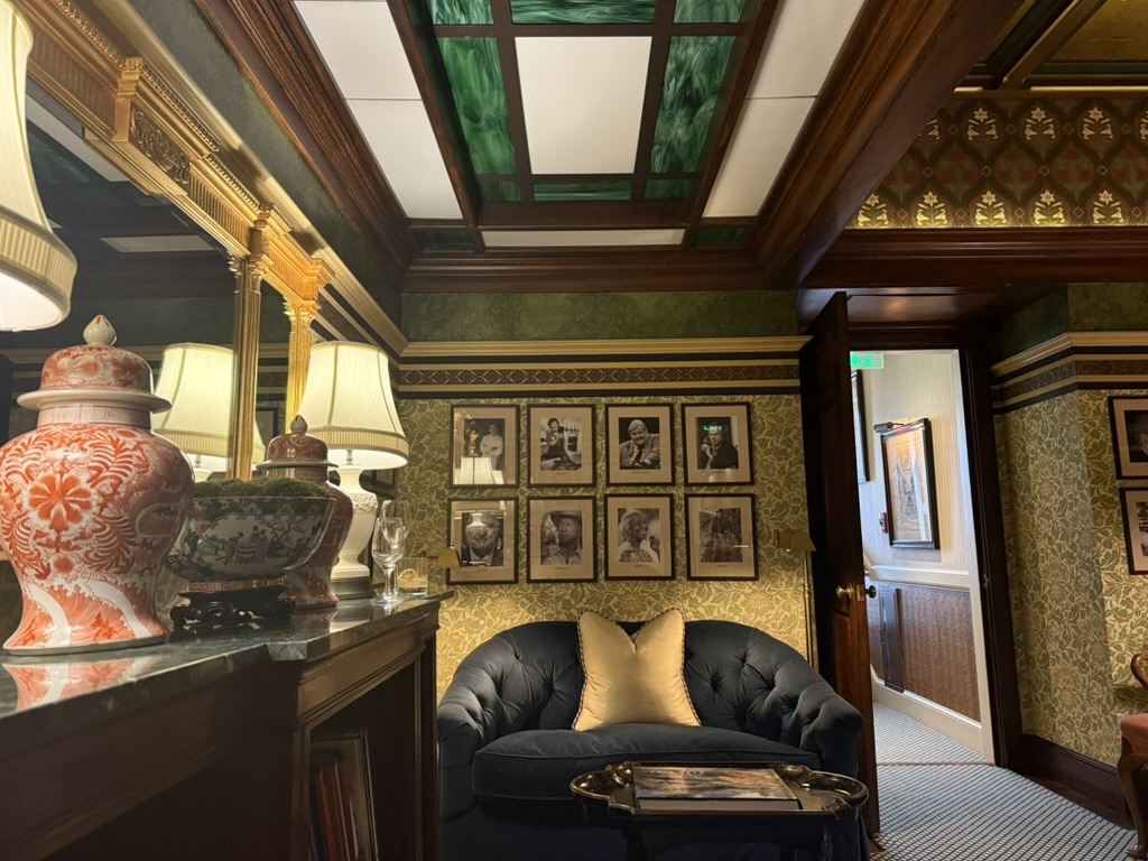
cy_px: 430
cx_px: 574
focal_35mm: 24
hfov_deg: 71.6
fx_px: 796
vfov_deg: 56.8
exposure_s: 1/60
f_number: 1.78
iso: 400
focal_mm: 6.76
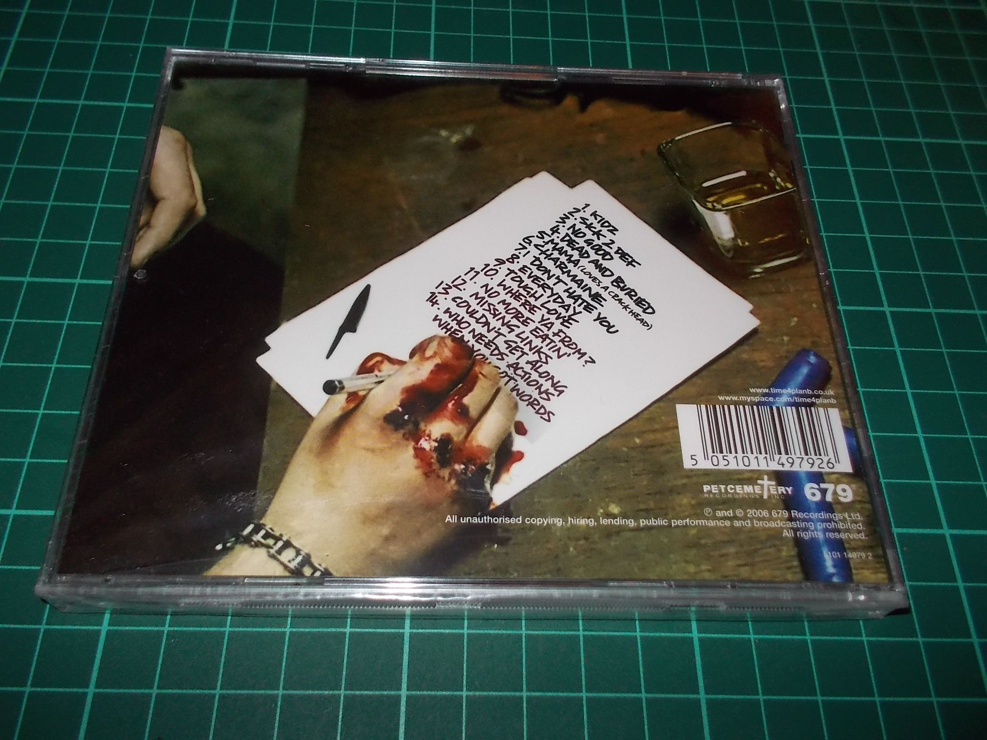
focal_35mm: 29
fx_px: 827
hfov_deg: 61.7
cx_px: 494
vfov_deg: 48.2
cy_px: 370
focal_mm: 4.1
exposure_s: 1/30
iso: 200
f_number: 3.3
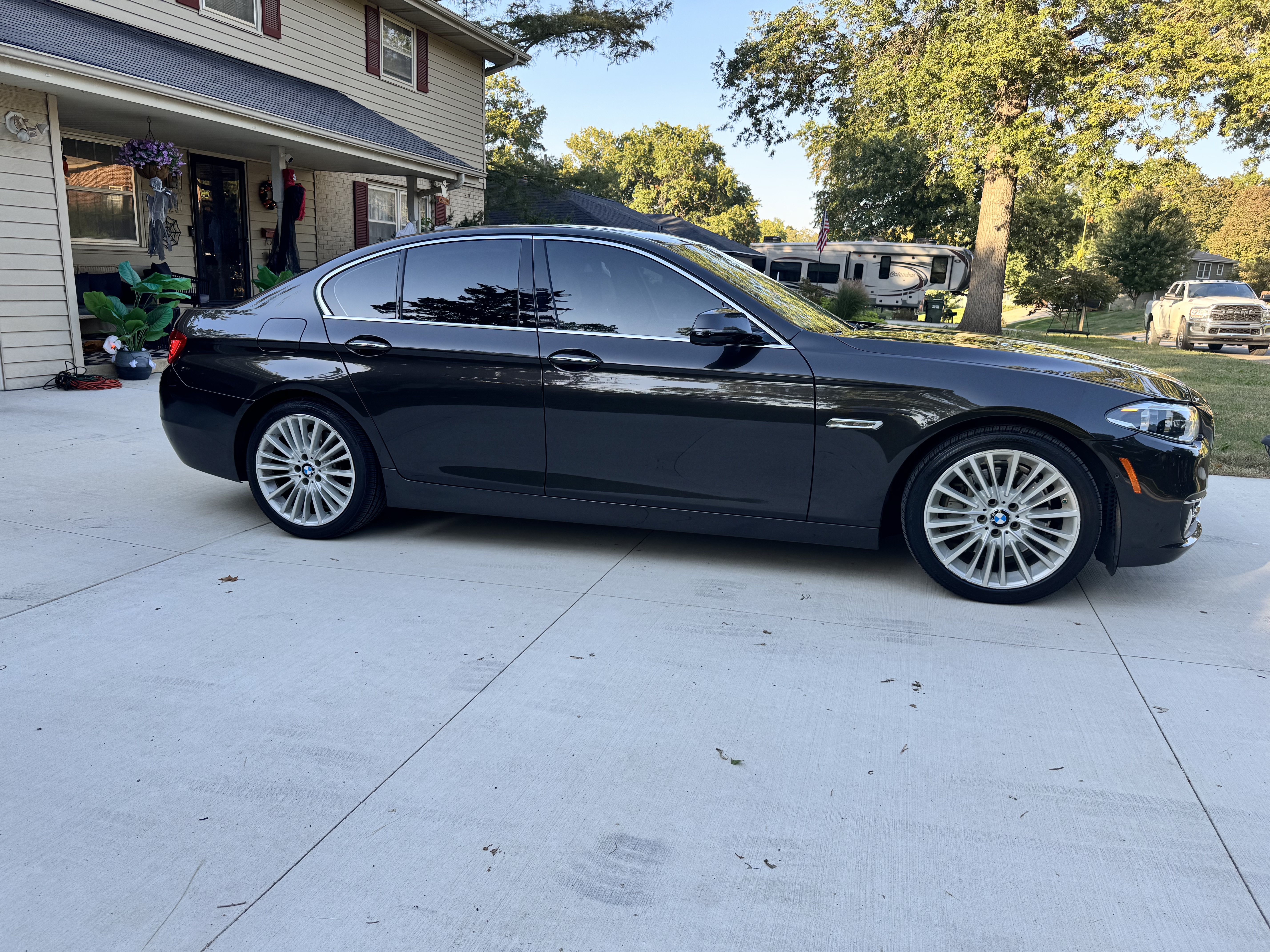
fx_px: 881
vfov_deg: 56.8
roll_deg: -1.6
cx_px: 635
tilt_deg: -12.7
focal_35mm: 24
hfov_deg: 71.6
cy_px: 476
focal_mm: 6.76
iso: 80
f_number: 1.78
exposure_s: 1/539
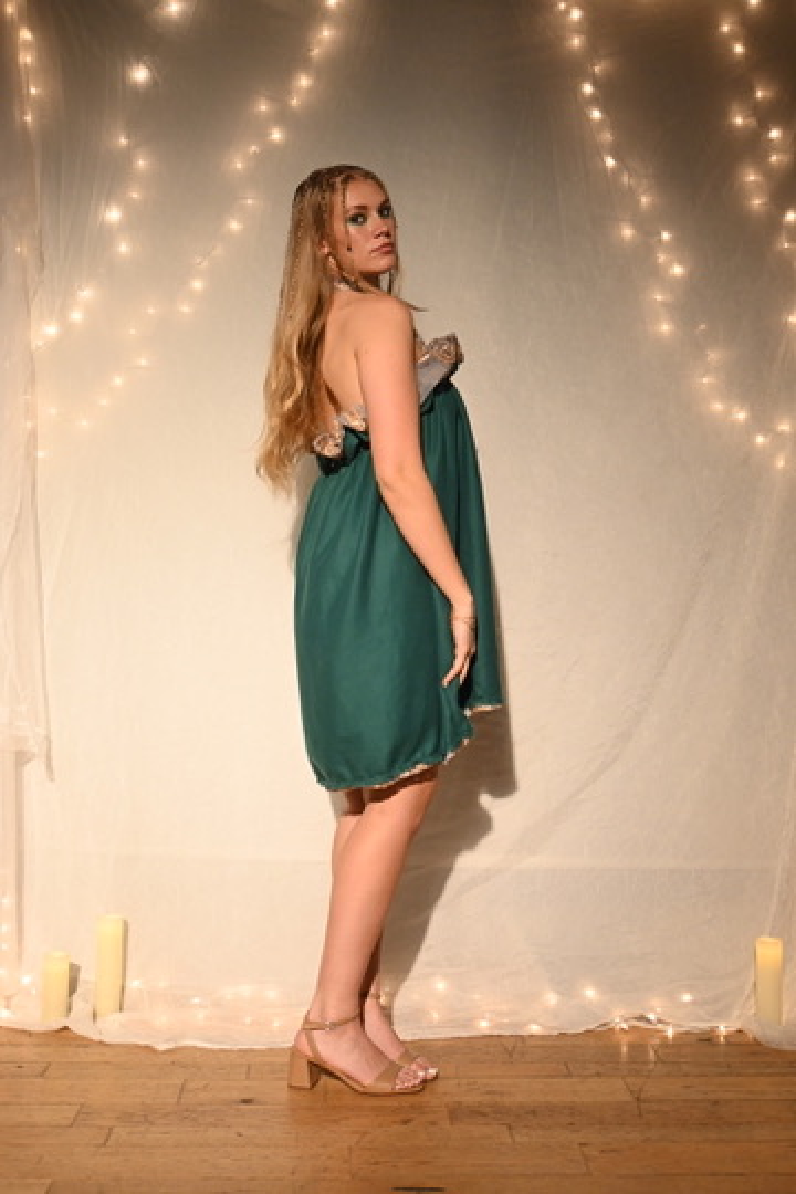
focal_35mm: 41
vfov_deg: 47.2
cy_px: 597
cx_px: 398
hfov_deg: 32.4
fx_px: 1368
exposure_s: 1/125
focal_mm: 27.5
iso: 1100
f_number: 4.5
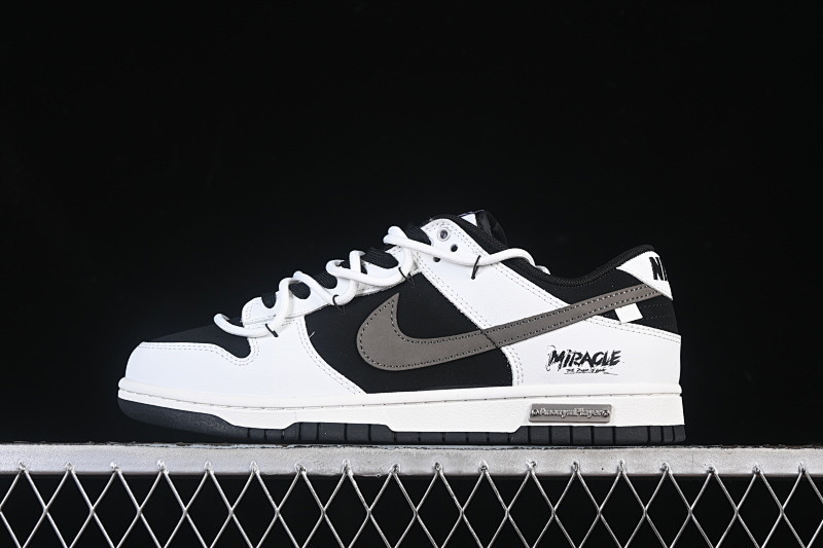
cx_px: 412
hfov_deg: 27.0
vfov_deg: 18.2
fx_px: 1714
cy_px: 274
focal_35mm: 75
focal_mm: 50
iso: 160
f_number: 7.1
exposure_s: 1/80
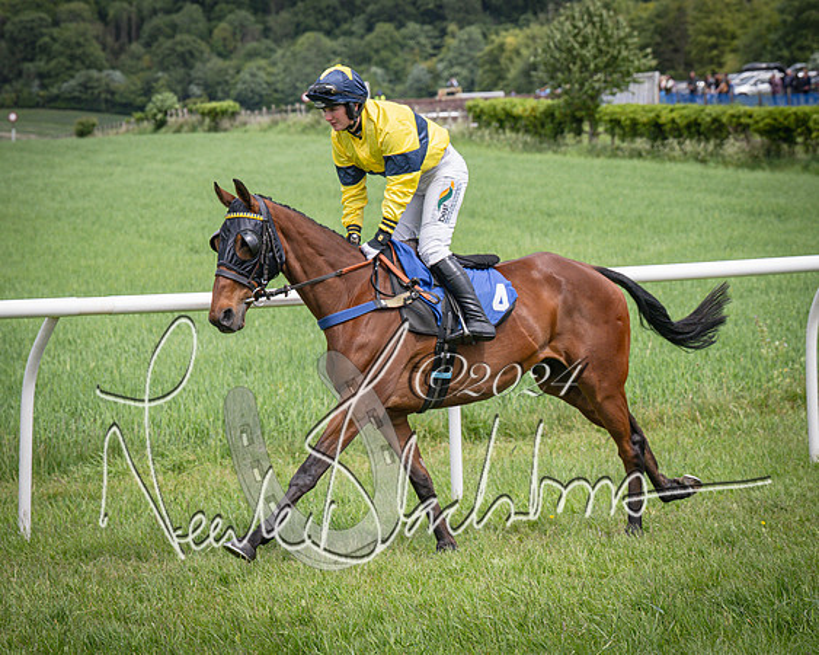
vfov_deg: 9.9
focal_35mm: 156
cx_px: 238
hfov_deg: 12.4
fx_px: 3774
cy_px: 343
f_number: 5
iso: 400
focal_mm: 78
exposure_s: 1/1600
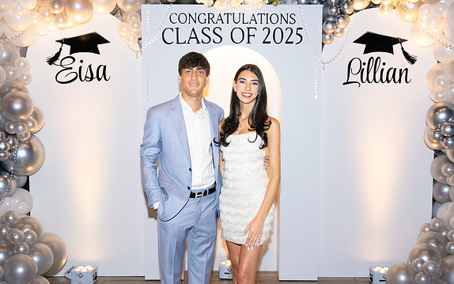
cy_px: 162
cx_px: 229
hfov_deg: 48.2
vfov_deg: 31.2
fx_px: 507
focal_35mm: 41
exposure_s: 1/80
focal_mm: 32
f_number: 5.6
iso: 1000
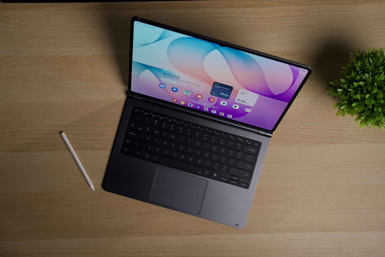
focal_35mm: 35
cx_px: 192
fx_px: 375
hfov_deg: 54.4
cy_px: 128
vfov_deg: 37.9
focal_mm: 35
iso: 400
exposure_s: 1/200
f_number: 2.8
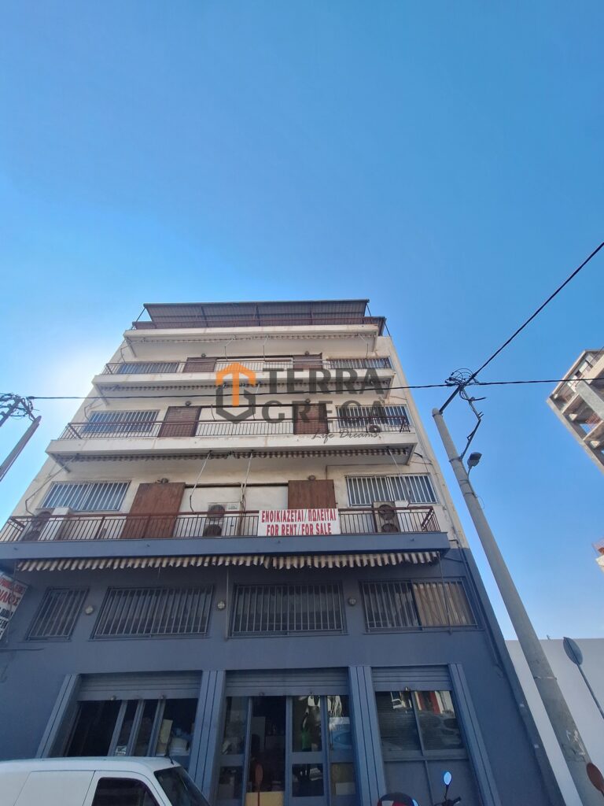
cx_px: 302
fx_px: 302
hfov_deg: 89.9
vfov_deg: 106.2
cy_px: 403
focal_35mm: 13
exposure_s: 1/2222
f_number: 2.2
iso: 40
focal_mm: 1.74
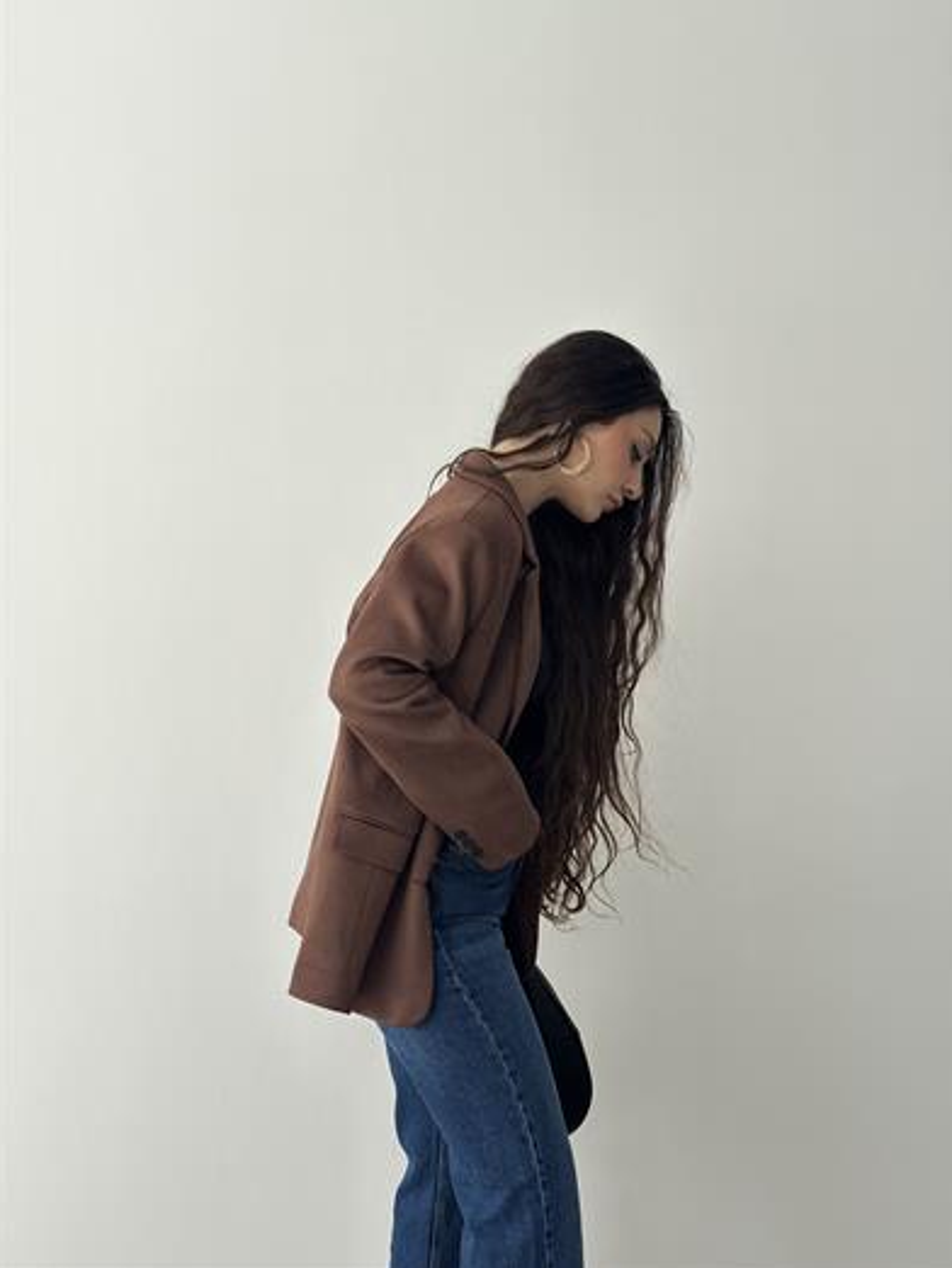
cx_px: 483
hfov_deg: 29.7
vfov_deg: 38.9
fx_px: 1795
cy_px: 625
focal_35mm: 49
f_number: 1.78
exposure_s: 1/767
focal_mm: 6.86
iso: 80
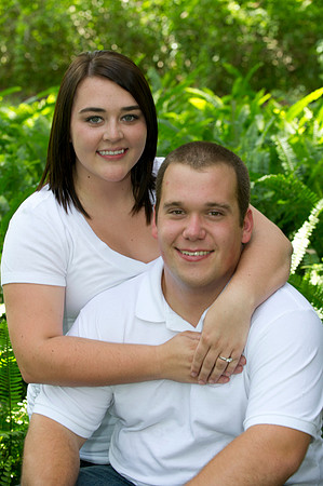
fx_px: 1160
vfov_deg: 23.7
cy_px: 243
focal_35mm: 86
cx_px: 162
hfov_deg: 15.9
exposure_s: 1/100
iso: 400
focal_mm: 86
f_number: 5
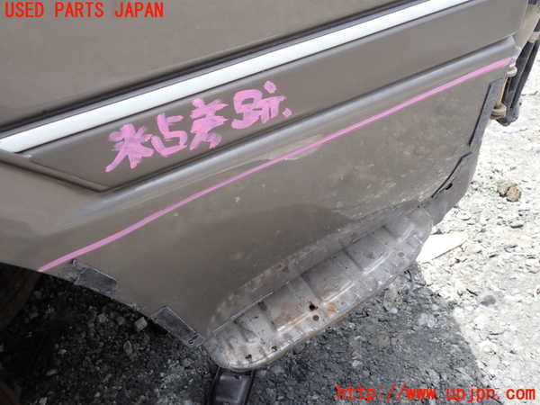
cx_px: 270
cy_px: 202
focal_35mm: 30
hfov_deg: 60.0
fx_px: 468
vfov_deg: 46.8
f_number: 3.2
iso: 100
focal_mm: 5.4
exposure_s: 1/200
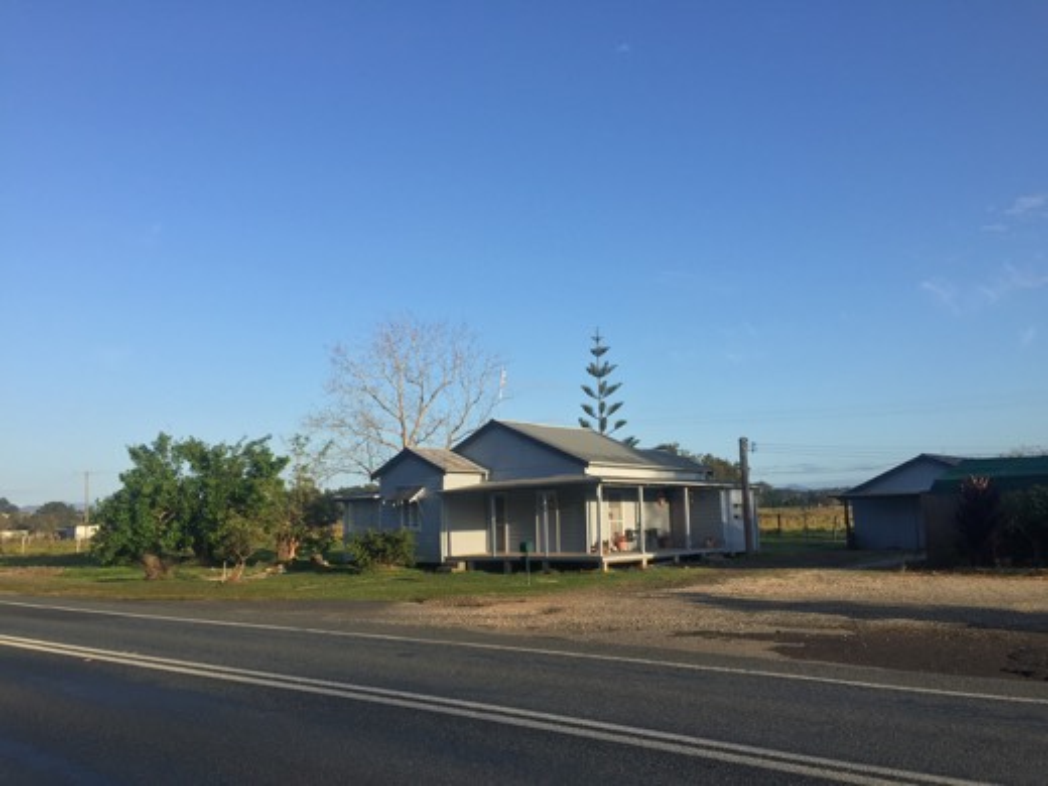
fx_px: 878
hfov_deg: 61.7
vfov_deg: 48.2
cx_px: 524
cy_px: 393
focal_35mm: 29
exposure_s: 1/1130
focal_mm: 4.15
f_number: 2.2
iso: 32
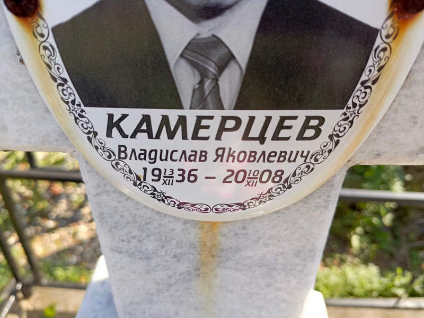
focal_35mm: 25
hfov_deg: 69.4
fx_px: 306
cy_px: 159
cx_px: 212
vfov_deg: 54.9
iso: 105
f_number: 1.69
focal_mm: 4.76
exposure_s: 1/244
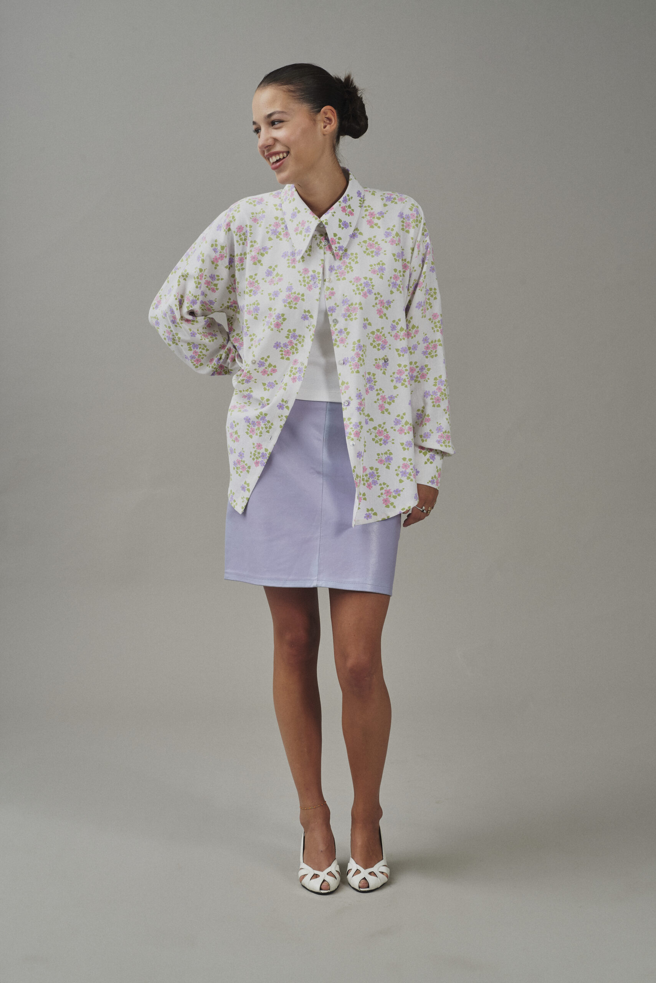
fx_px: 1911
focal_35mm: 70
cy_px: 492
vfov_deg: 28.8
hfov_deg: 19.5
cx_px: 328
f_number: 11
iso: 200
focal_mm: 70
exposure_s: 1/160
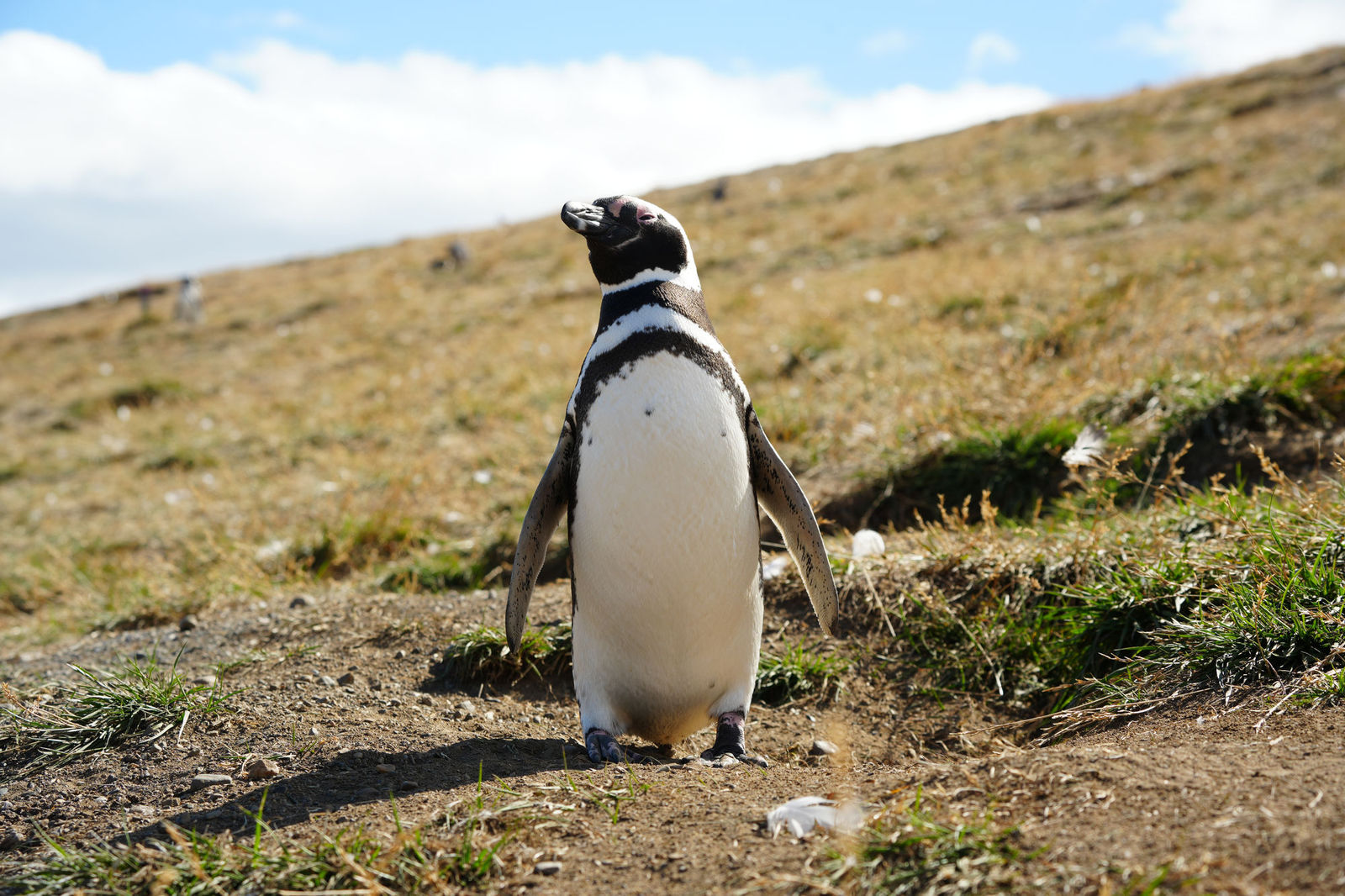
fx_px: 3623
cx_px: 672
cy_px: 448
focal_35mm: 97
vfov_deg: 14.1
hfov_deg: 21.0
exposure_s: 1/160
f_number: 9
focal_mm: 97
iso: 100
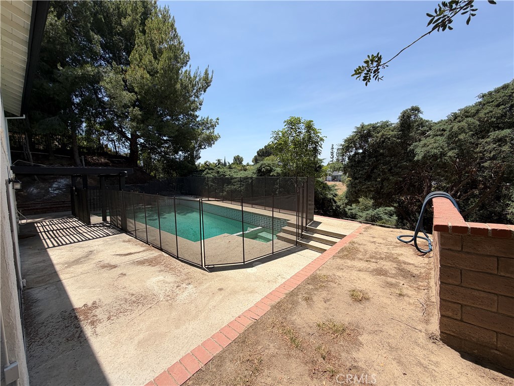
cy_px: 193
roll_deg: +1.2
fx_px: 208
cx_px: 257
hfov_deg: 102.1
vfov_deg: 85.7
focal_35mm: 14
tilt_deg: -4.8
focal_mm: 2.22
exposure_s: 1/789
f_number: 2.2
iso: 20
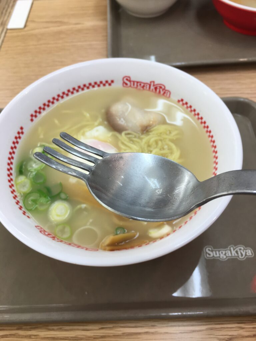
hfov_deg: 48.2
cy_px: 170
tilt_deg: -56.2
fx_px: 286
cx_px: 128
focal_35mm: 29
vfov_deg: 61.7
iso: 25
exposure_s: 1/60
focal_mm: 4.15
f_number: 2.2
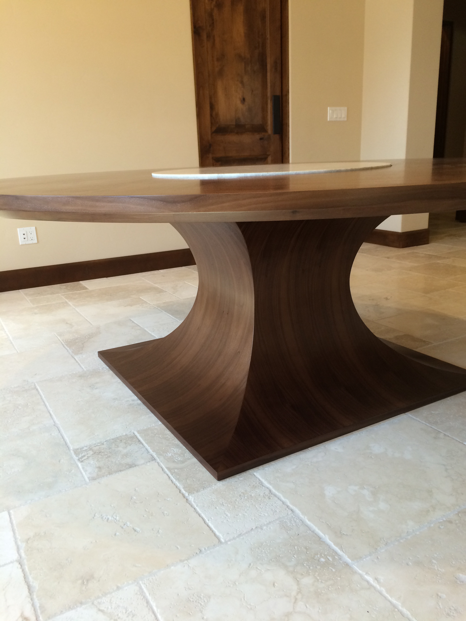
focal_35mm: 29
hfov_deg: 48.2
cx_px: 233
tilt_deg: -16.9
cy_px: 310
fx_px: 521
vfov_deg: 61.7
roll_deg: +3.1
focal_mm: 4.15
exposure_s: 1/30
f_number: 2.2
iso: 50
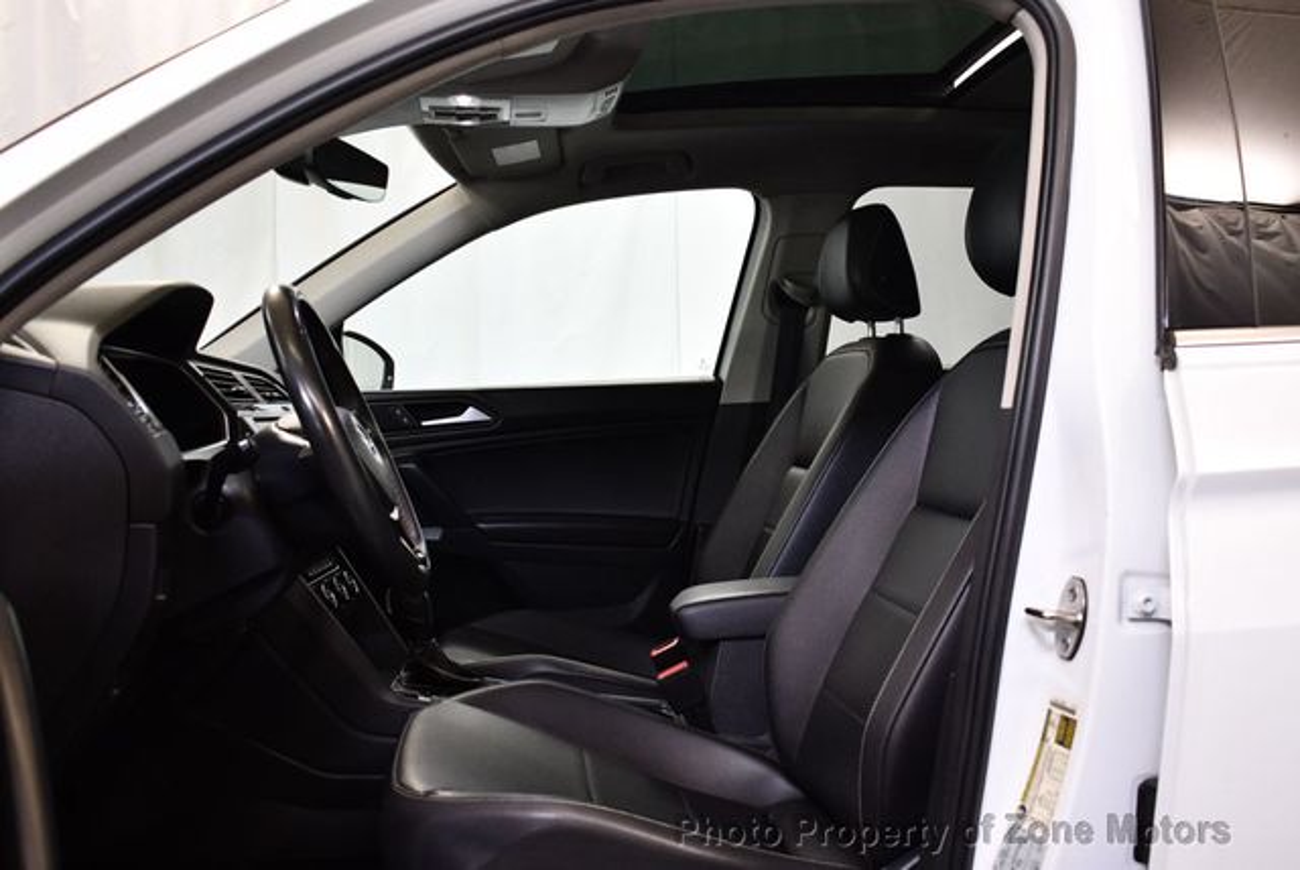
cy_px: 435
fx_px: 1301
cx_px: 650
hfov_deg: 53.1
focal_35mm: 36
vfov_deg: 36.9
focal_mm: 18
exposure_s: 1/125
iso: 1100
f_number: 3.5
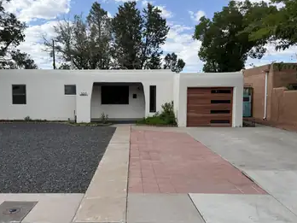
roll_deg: +0.1
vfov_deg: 48.2
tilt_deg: -3.4
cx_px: 127
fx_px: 249
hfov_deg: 61.4
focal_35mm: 29
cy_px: 112
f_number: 1.78
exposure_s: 1/3145
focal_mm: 6.76
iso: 80
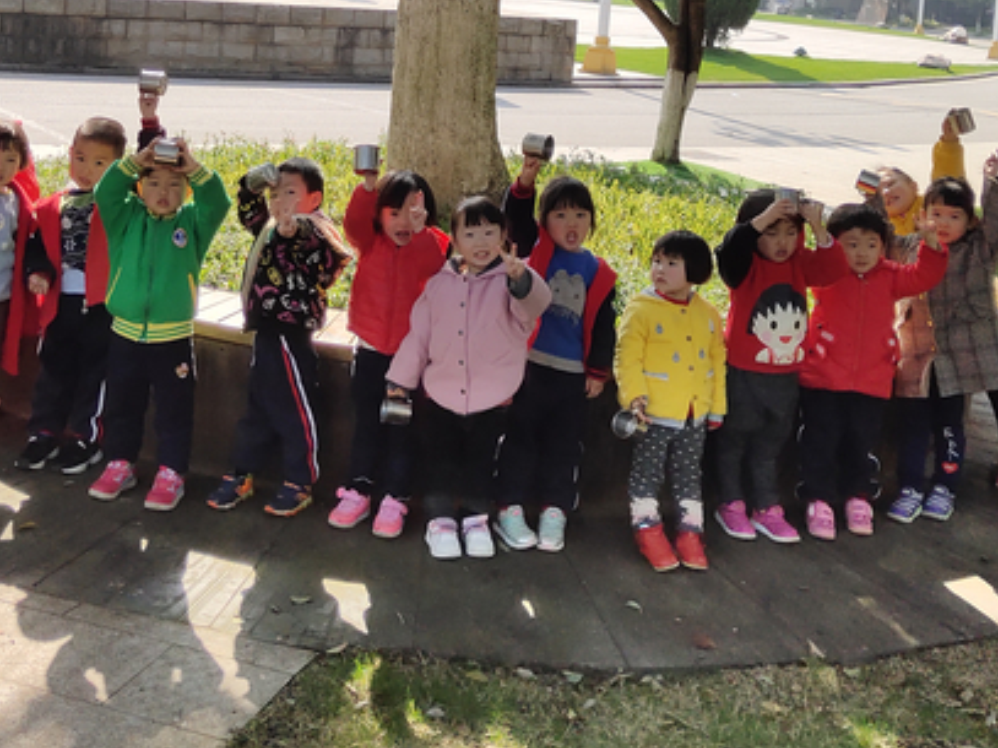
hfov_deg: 33.7
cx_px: 424
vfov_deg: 24.6
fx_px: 1643
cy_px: 17
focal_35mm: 57
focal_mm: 4.27
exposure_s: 1/2417
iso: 50
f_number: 1.8
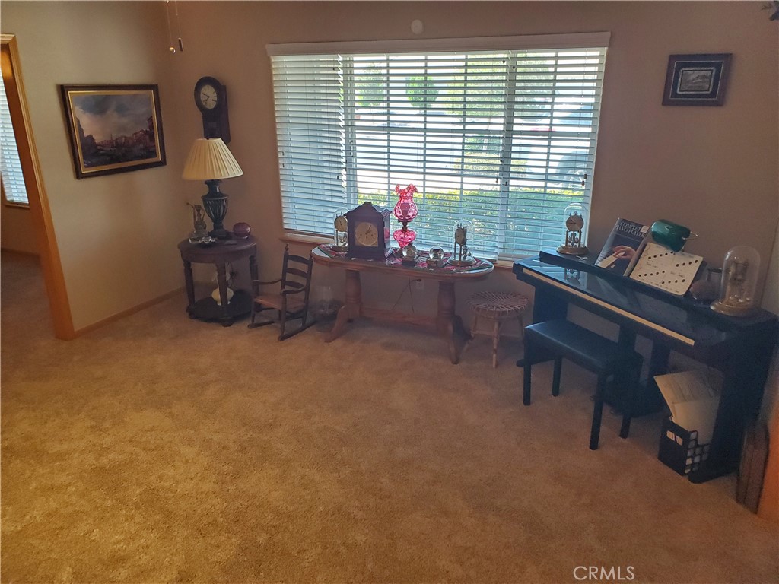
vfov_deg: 53.1
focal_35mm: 26
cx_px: 390
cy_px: 292
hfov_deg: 67.3
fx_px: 585
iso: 320
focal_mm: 4.3
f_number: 2.4
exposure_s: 1/120
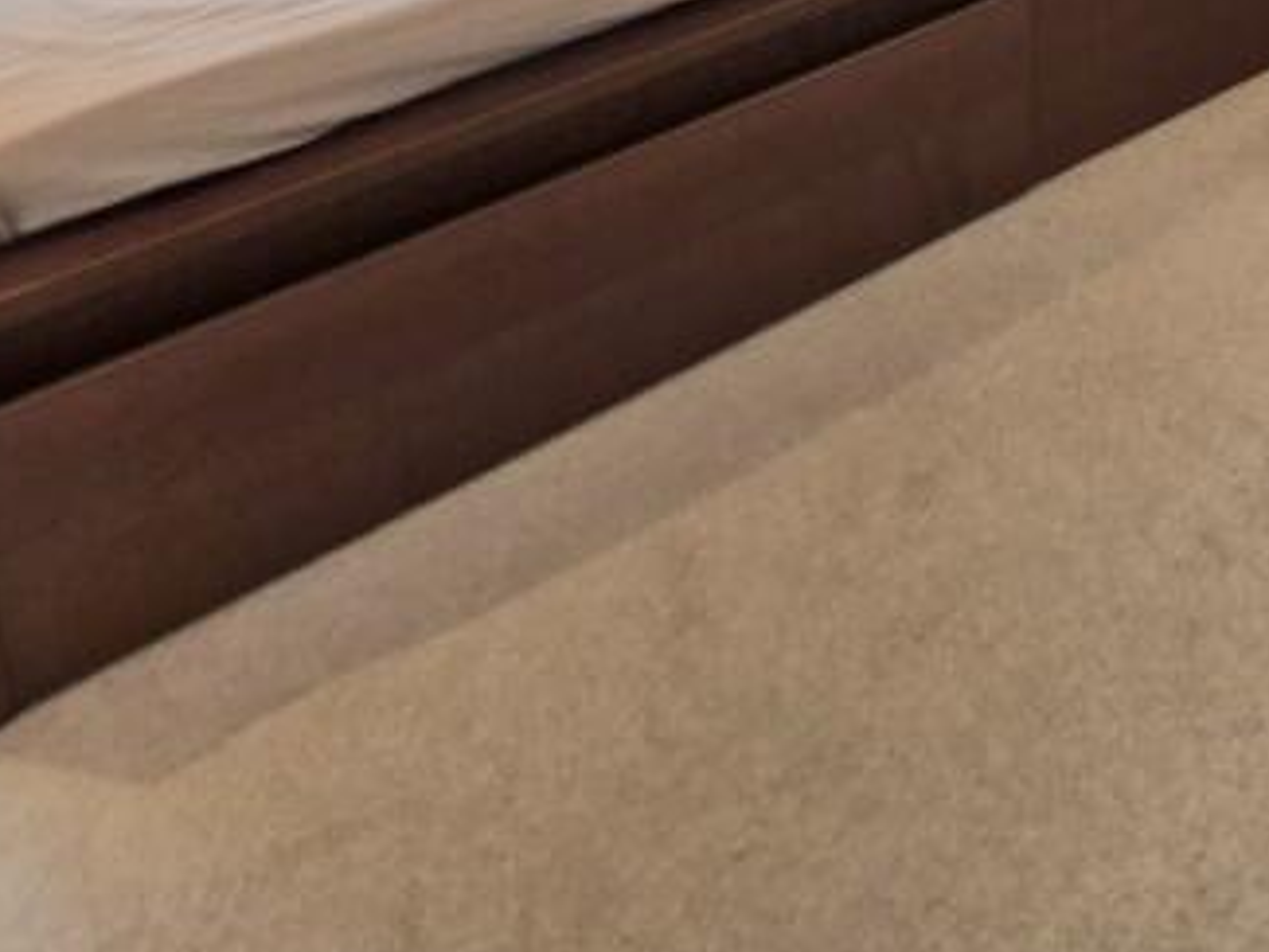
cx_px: 1269
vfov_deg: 26.4
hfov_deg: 40.2
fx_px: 1504
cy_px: -449
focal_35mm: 41
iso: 125
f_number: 2.2
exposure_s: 1/50
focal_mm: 1.74
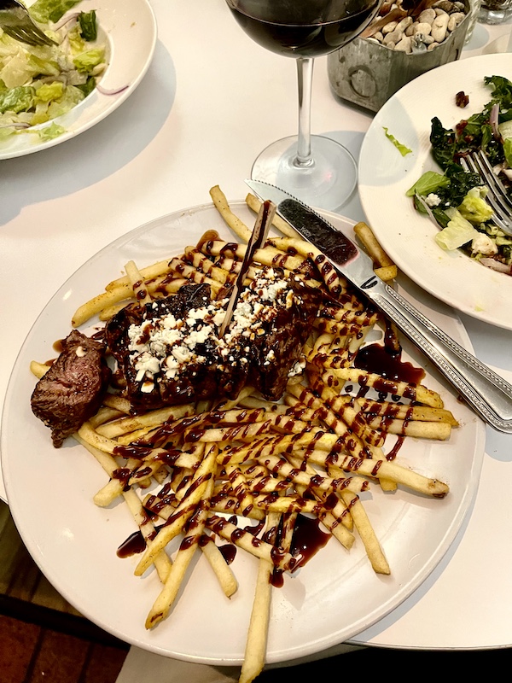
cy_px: 342
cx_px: 256
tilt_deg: -63.2
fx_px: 493
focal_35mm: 25
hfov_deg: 54.9
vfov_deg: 69.4
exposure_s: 1/60
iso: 500
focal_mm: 5.1
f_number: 1.6
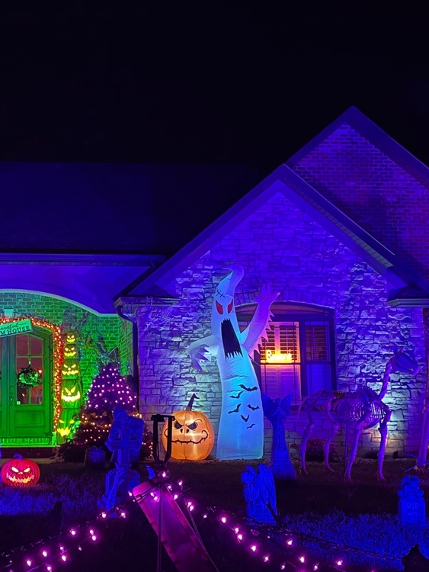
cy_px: 352
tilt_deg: +6.3
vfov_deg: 36.6
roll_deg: +0.5
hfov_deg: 27.3
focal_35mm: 52
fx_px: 859
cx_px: 66
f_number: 1.6
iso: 1000
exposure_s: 1/24
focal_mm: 4.2
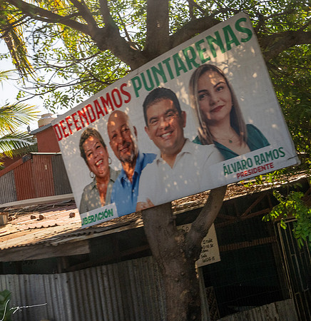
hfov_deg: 31.2
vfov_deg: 34.1
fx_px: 521
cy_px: 122
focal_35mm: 50
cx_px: 13
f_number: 8
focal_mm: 31.5
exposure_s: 1/500
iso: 1000
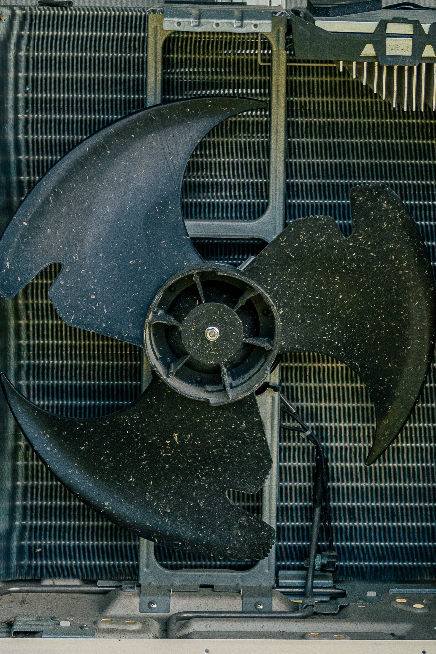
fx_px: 2230
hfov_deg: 11.2
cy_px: 545
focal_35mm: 123
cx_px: 297
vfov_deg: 16.5
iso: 400
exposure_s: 1/1600
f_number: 3.2
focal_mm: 41.6
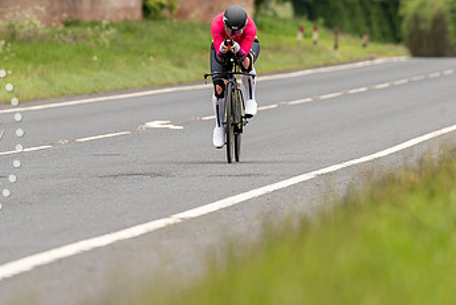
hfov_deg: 4.2
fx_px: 6262
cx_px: 225
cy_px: 37
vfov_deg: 2.8
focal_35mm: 494
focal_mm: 200
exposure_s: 1/1000
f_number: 3.5
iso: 250
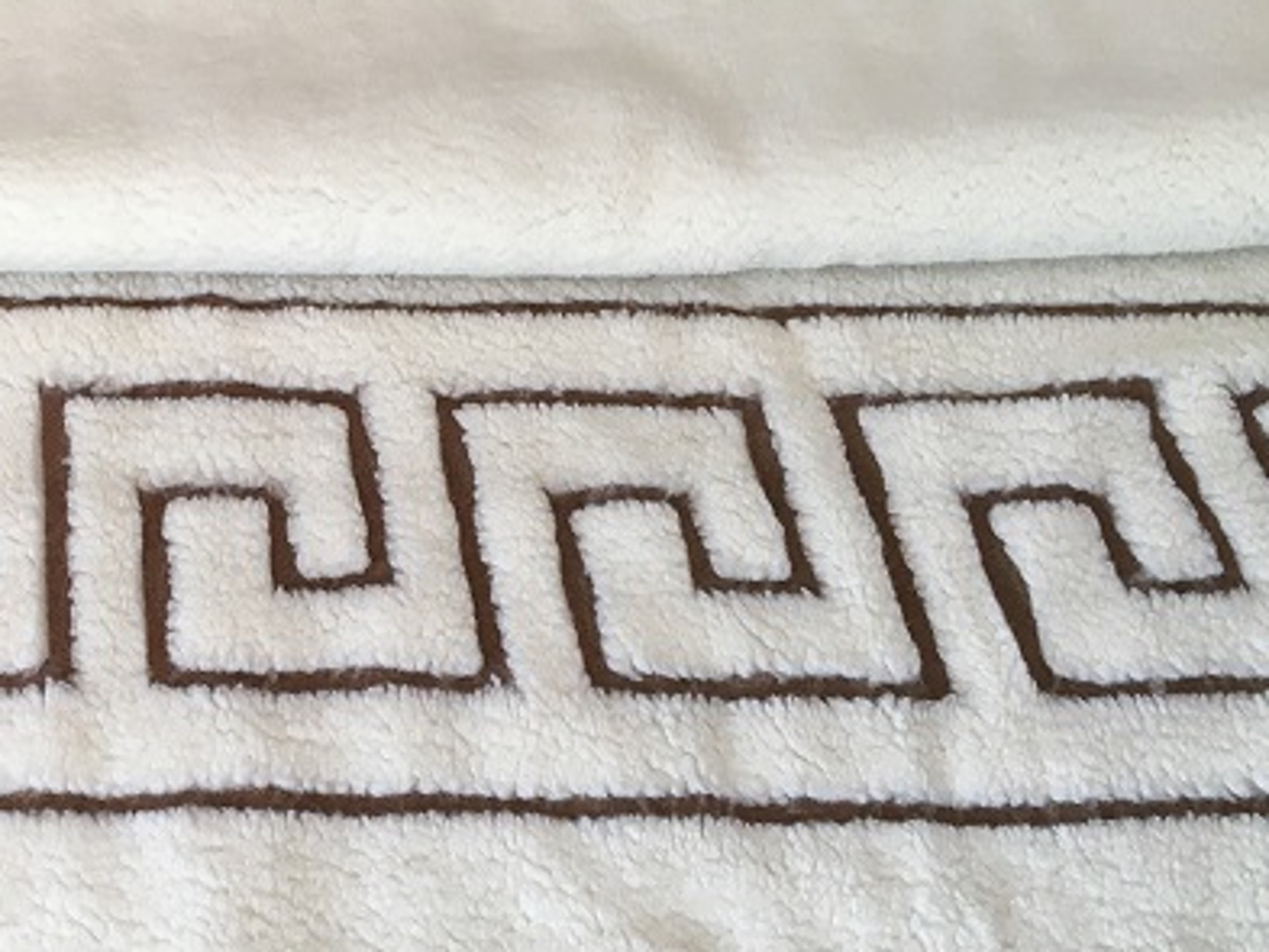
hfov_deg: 31.1
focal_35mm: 59
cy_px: 461
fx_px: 2164
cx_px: 119
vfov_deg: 24.8
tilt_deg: -50.1
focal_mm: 4.15
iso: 32
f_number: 2.2
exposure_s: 1/33
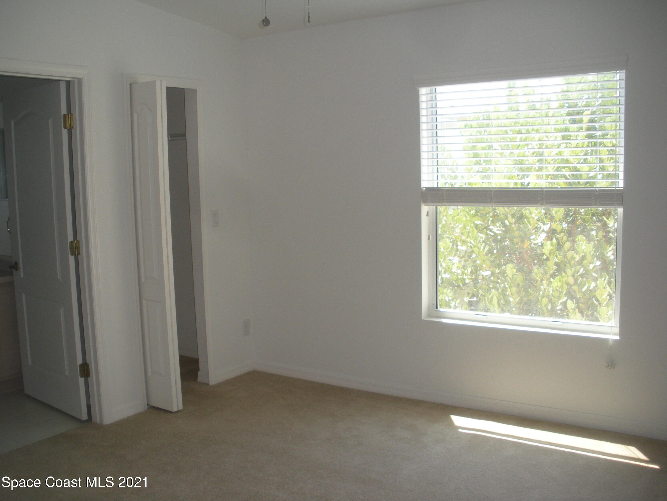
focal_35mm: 36
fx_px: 694
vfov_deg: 39.7
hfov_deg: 51.4
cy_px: 250
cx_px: 334
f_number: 3.5
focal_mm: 6.3
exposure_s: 1/76.3
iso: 109
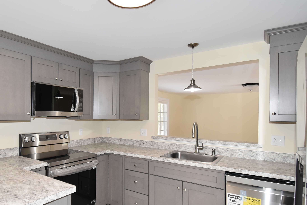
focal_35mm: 21
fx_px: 179
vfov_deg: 59.2
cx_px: 106
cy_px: 119
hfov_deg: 78.9
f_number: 5.6
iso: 800
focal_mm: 10
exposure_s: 1/125
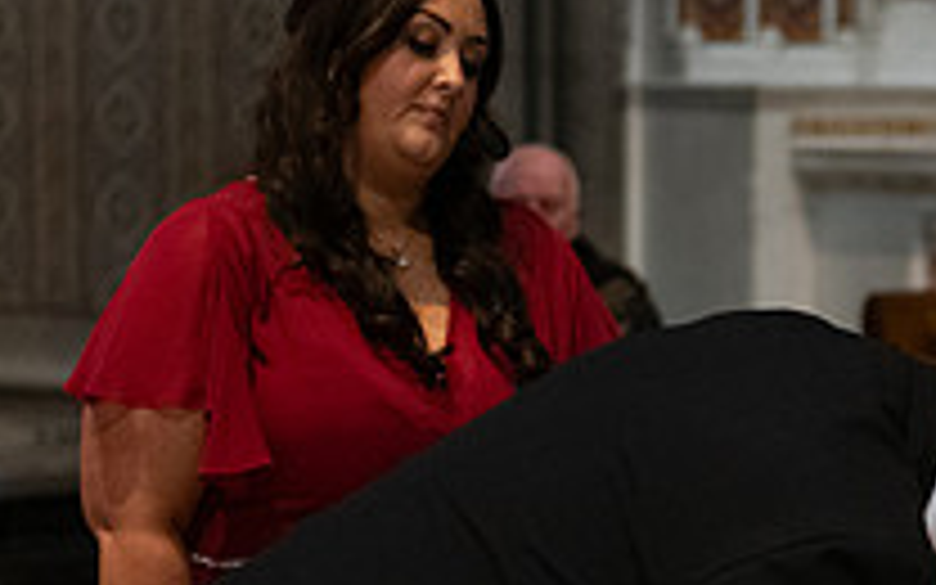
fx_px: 4796
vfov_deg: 7.0
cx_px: 1143
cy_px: 596
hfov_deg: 10.9
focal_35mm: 188
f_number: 3.5
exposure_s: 1/160
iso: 1250
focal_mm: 66
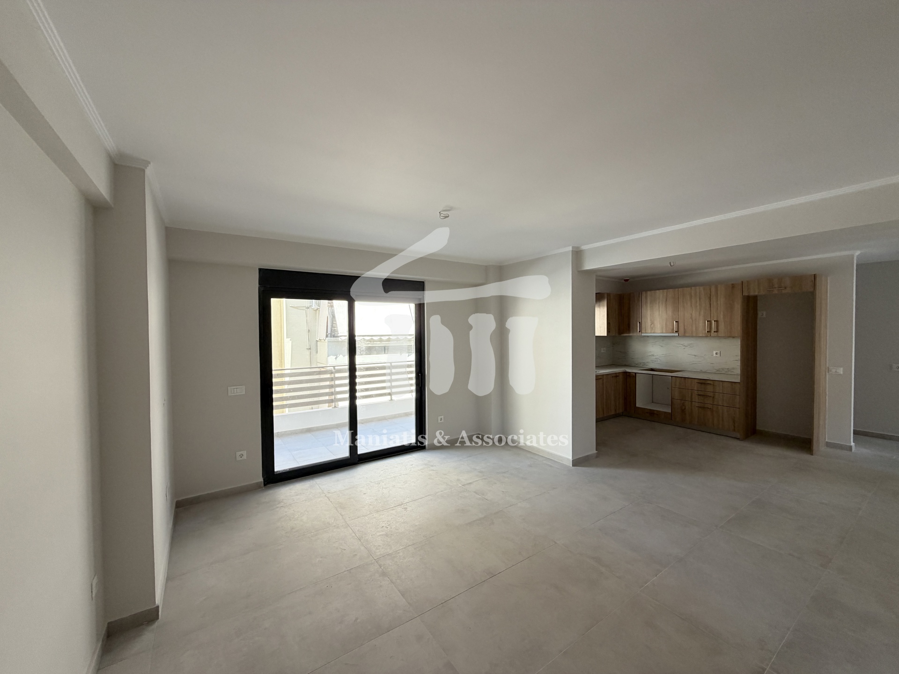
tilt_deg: -0.8
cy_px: 337
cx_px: 450
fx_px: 364
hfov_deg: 102.1
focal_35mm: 14
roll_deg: +0.4
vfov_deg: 85.7
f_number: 2.2
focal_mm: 2.22
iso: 125
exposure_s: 1/121
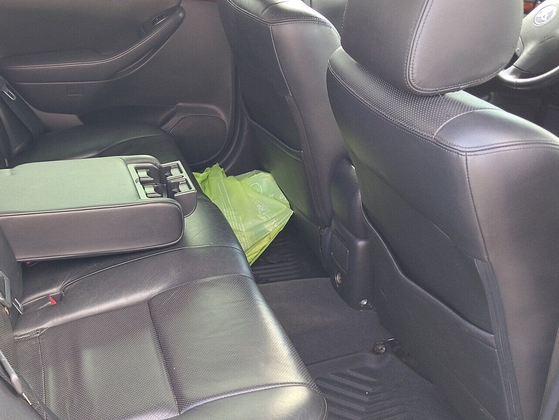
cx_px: 143
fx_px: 711
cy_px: 249
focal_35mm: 44
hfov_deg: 41.7
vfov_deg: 32.8
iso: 80
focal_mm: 4.22
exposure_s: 1/50
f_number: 1.8
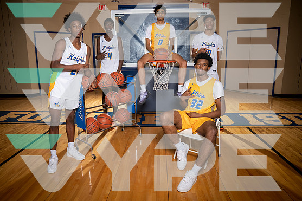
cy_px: 97
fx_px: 210
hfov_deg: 71.5
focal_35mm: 25
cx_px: 145
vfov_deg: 51.2
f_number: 8
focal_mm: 24
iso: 640
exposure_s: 1/250
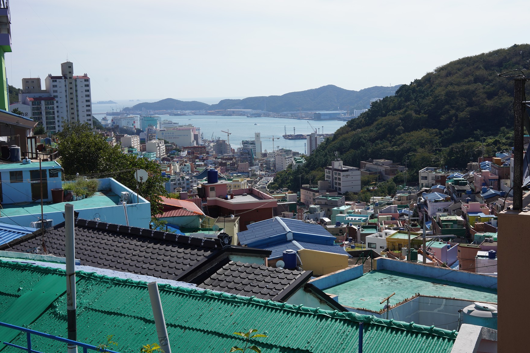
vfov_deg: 33.4
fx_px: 589
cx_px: 277
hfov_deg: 48.4
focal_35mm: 40
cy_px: 201
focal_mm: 35
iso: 100
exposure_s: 1/125
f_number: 13
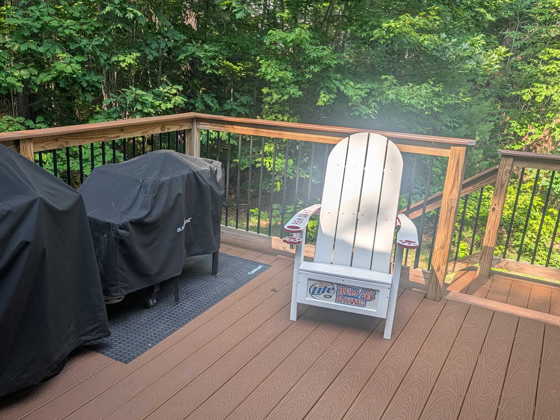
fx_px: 502
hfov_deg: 57.5
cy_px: 228
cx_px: 205
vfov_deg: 45.4
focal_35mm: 31
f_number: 1.68
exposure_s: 1/403
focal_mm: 6.9
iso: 16
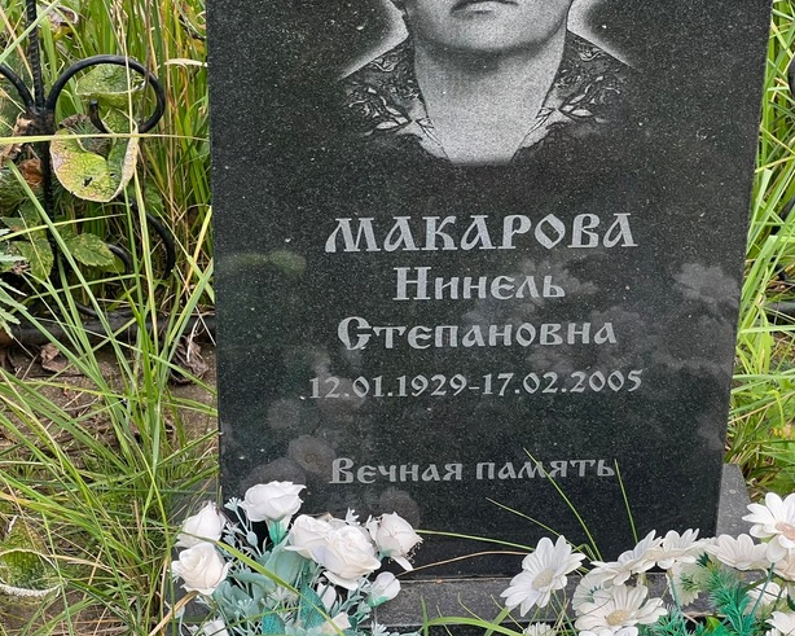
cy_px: 280
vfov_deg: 15.7
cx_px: 476
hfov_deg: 19.5
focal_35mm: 98
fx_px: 2305
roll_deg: -1.0
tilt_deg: -30.2
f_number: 2.8
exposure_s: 1/121
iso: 80
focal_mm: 9
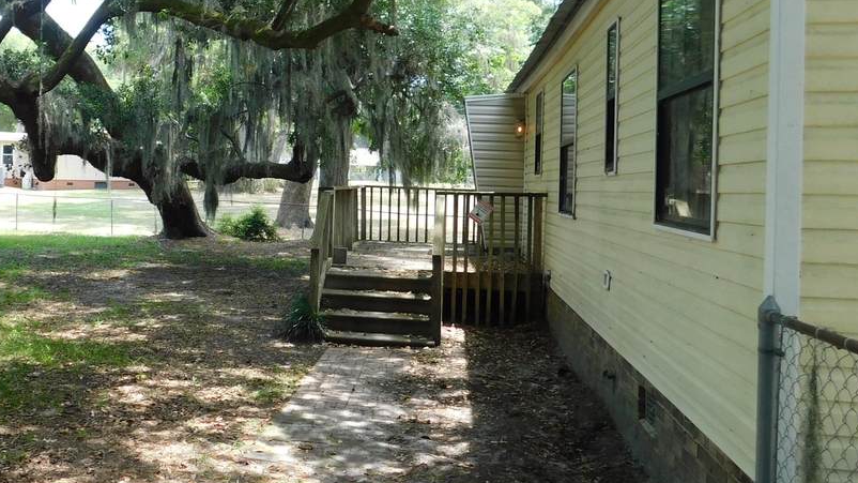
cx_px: 223
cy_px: 201
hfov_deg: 48.7
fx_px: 910
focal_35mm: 40
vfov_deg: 29.6
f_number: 3
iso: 125
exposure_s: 1/160
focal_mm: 4
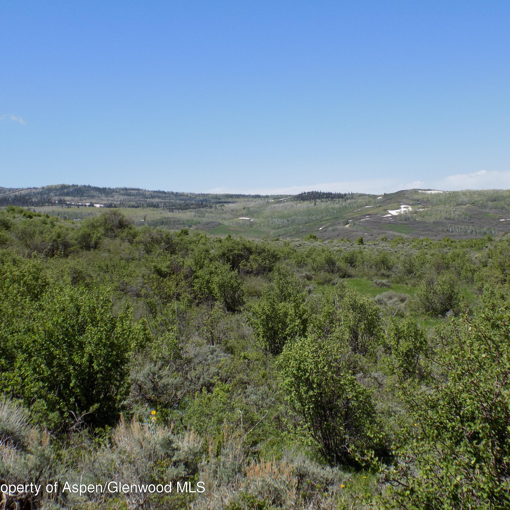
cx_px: 282
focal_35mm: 49
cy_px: 252
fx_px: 817
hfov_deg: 34.6
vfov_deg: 34.7
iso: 80
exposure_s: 1/1000
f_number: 3.6
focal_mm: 7.3
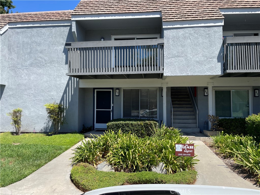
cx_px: 130
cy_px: 98
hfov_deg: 67.3
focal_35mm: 26
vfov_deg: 53.1
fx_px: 195
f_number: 1.6
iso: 32
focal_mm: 4.2
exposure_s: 1/2257
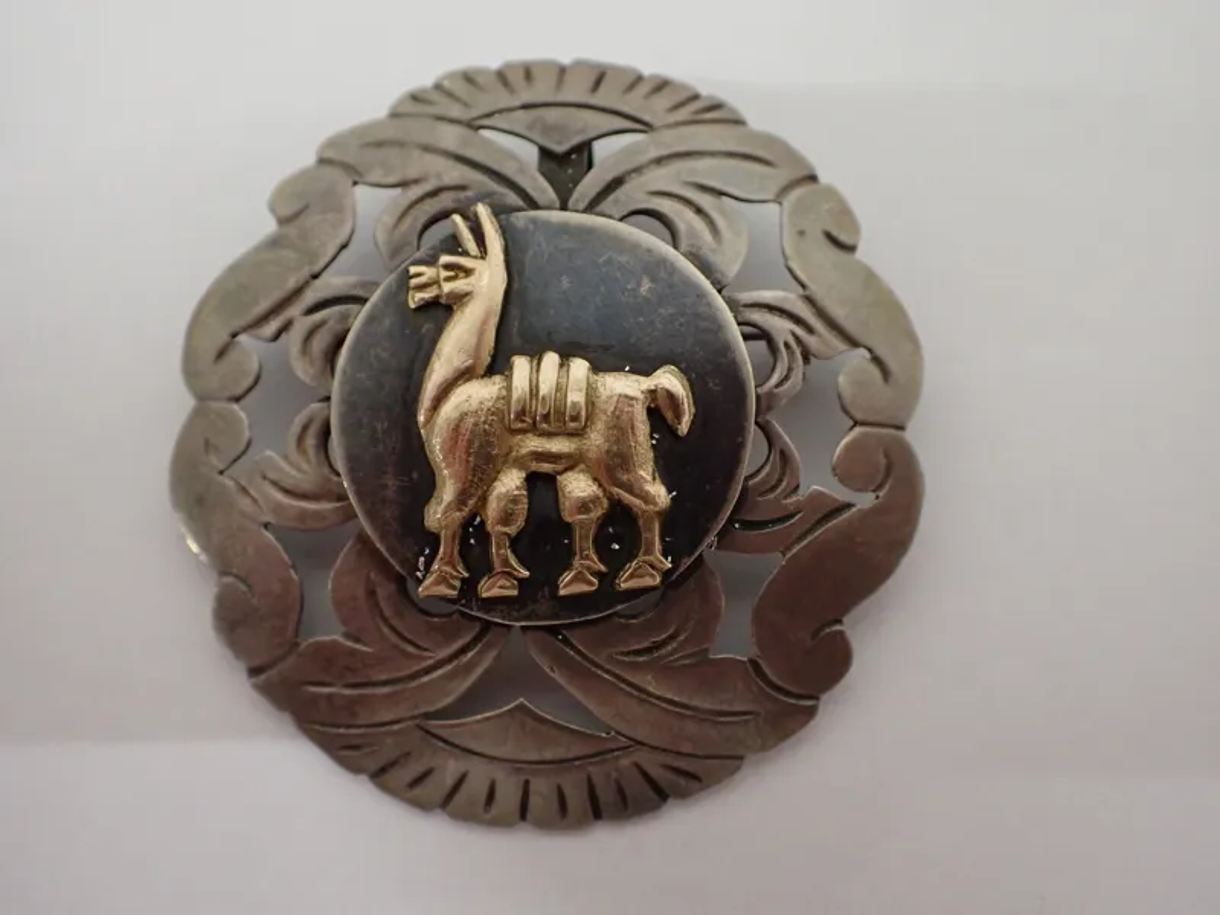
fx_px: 1057
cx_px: 610
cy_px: 458
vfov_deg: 46.8
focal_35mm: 30
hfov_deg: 60.0
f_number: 2.3
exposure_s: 1/125
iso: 800
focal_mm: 5.4
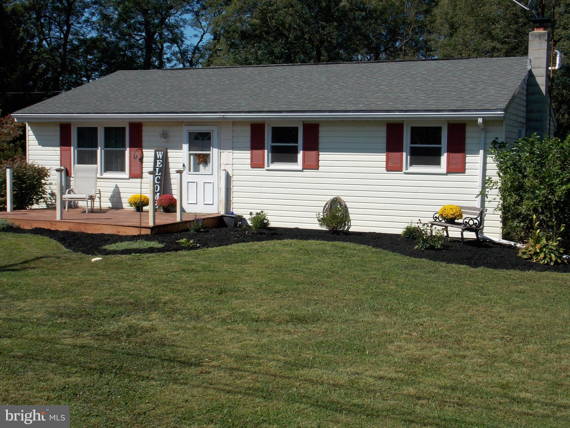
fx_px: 757
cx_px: 285
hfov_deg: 41.2
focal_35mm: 46
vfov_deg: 31.5
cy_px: 214
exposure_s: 1/800
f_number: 3.7
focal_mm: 8.1
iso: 80
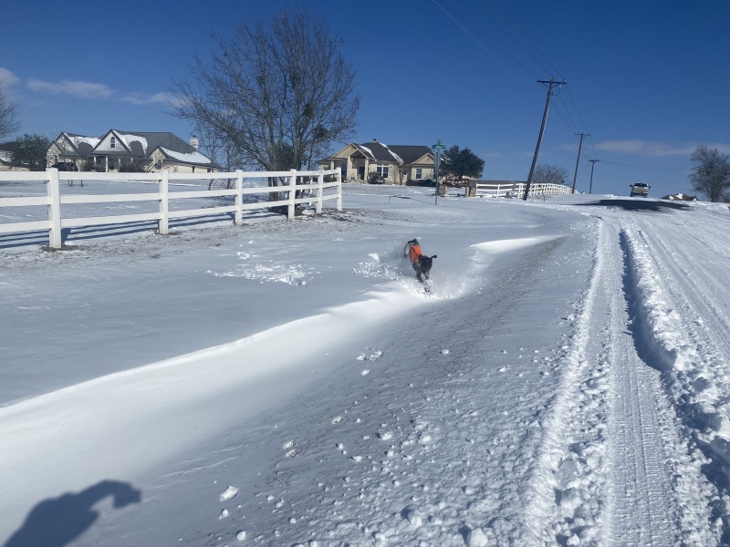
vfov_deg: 53.1
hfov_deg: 67.3
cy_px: 274
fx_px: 548
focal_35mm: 26
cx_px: 365
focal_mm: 4.25
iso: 32
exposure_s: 1/14286
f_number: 1.8
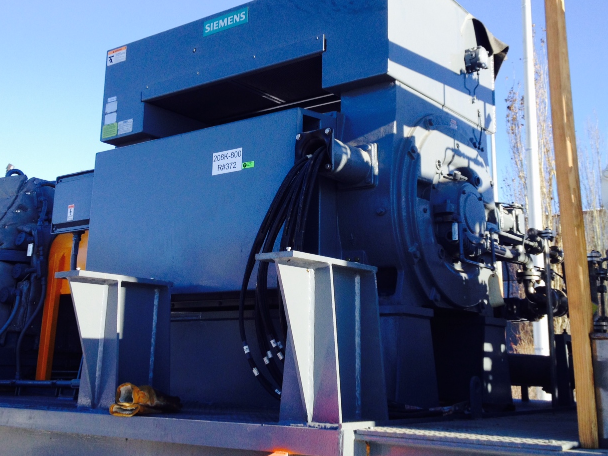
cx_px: 309
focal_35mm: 47
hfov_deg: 40.4
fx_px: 825
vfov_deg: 30.7
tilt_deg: +15.6
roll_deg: +0.7
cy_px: 166
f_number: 2.4
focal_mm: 4.28
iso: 50
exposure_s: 1/649
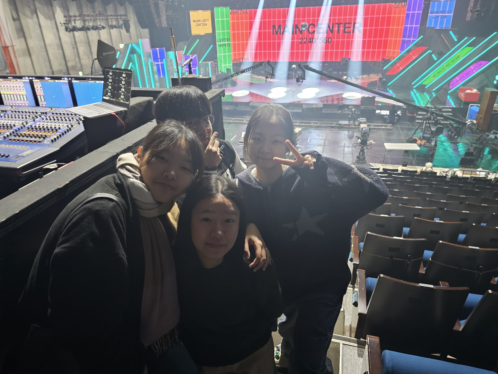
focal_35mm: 23
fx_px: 331
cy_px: 187
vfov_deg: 58.9
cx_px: 249
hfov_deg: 73.9
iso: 1000
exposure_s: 1/24
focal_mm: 6.3
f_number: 1.7
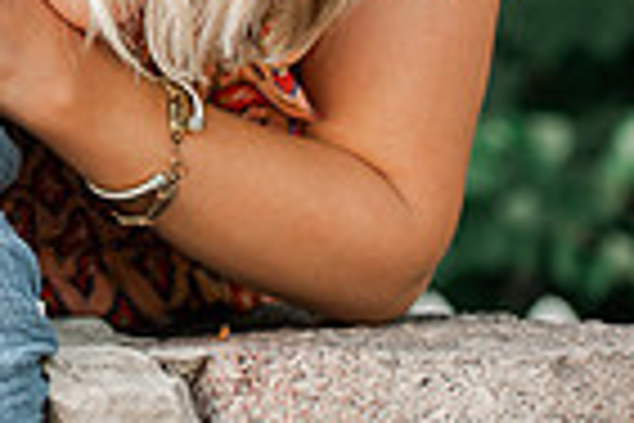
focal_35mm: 323
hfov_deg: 6.2
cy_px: -452
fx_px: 5688
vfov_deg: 4.2
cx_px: -514
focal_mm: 70
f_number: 4
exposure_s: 1/320
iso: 400
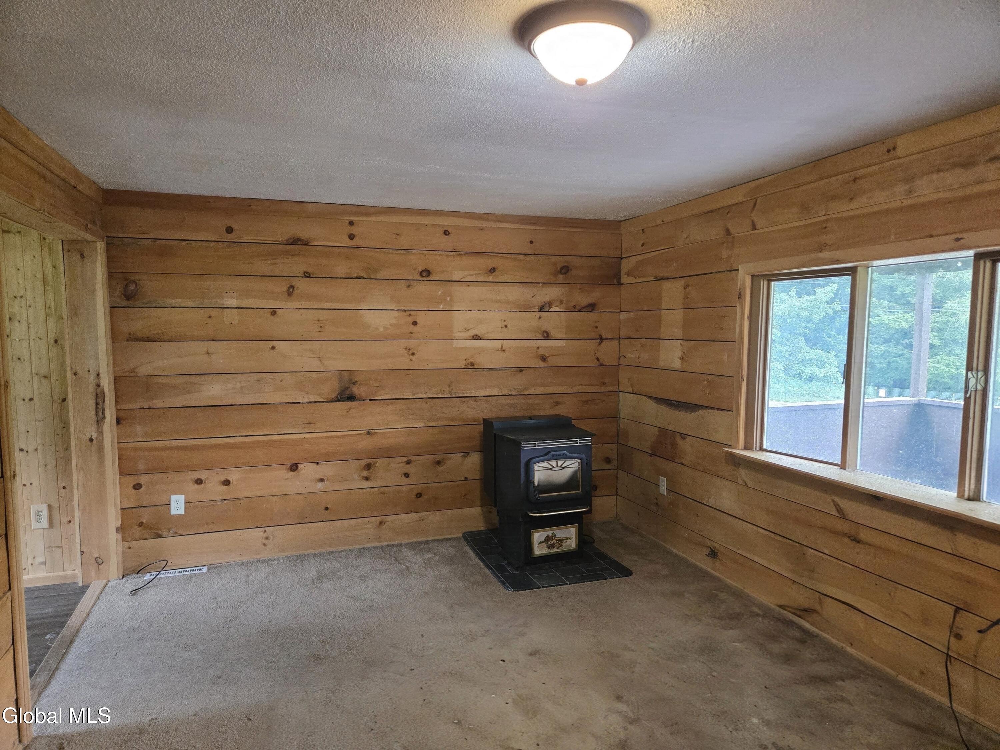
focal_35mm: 23
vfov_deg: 58.9
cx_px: 500
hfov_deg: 73.9
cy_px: 375
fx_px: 664
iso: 640
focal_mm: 5.4
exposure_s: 1/120
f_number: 1.8
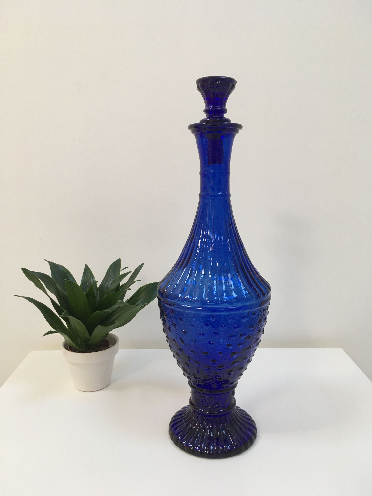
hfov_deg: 48.2
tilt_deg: -10.4
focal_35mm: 29
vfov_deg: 61.7
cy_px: 248
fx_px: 416
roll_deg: +1.3
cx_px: 186
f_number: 2.2
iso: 80
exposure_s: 1/33
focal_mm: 4.15
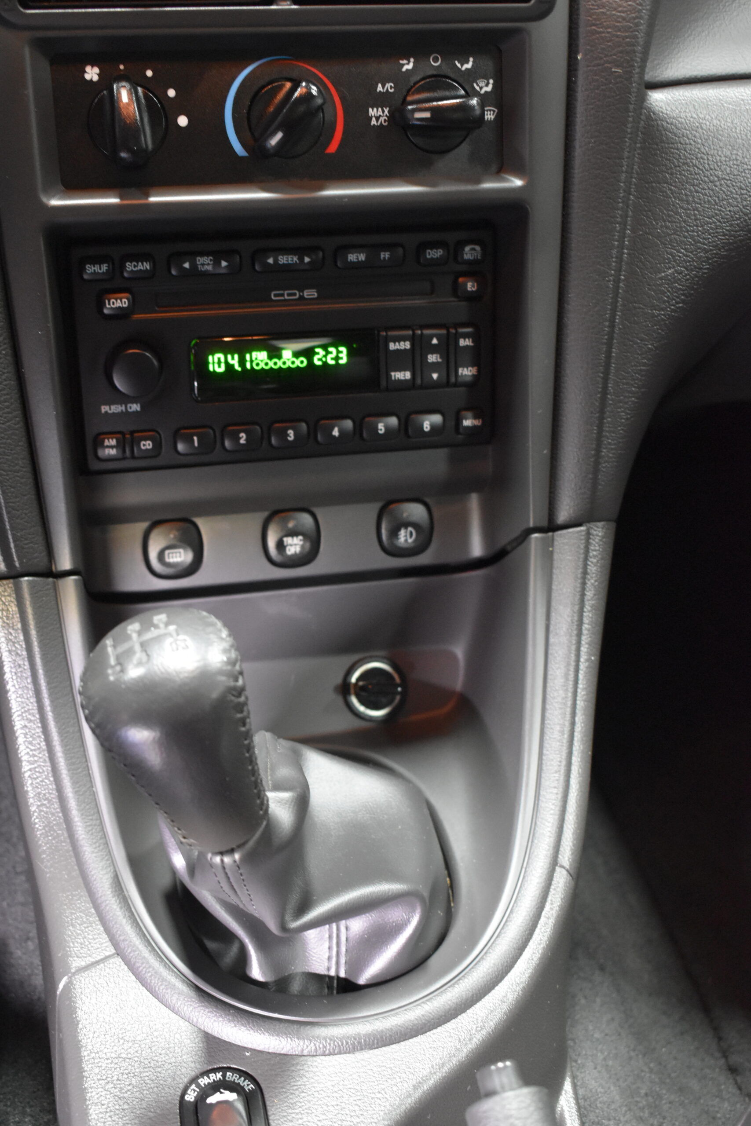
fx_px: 1361
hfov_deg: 30.9
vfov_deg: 45.0
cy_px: 563
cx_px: 376
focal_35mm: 44
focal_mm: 29
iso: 3200
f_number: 4.2
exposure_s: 1/25
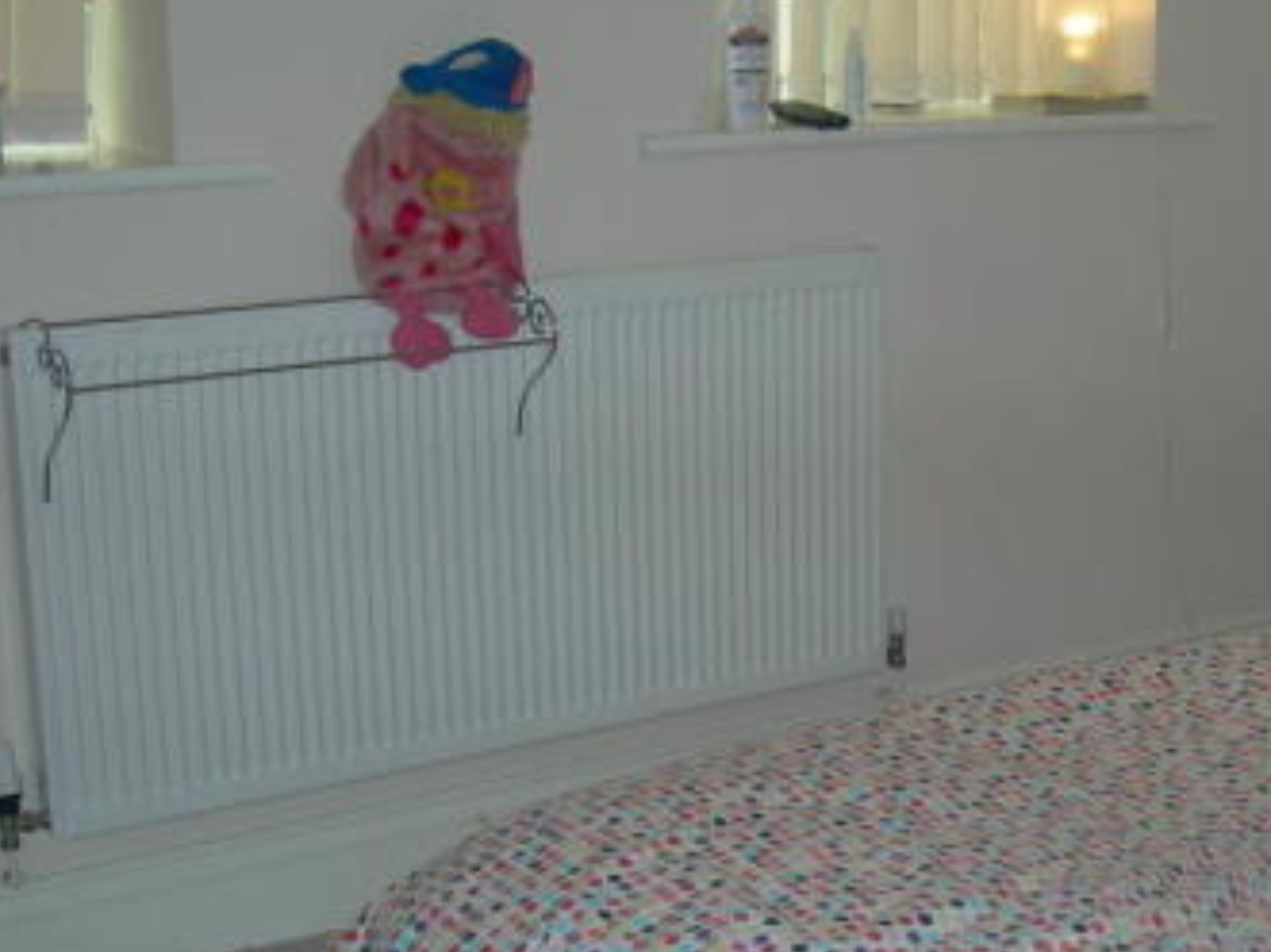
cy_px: 543
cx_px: 1077
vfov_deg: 21.9
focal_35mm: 67
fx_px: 2459
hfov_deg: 28.2
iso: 50
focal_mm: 7.8
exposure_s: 1/60.1
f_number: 2.8
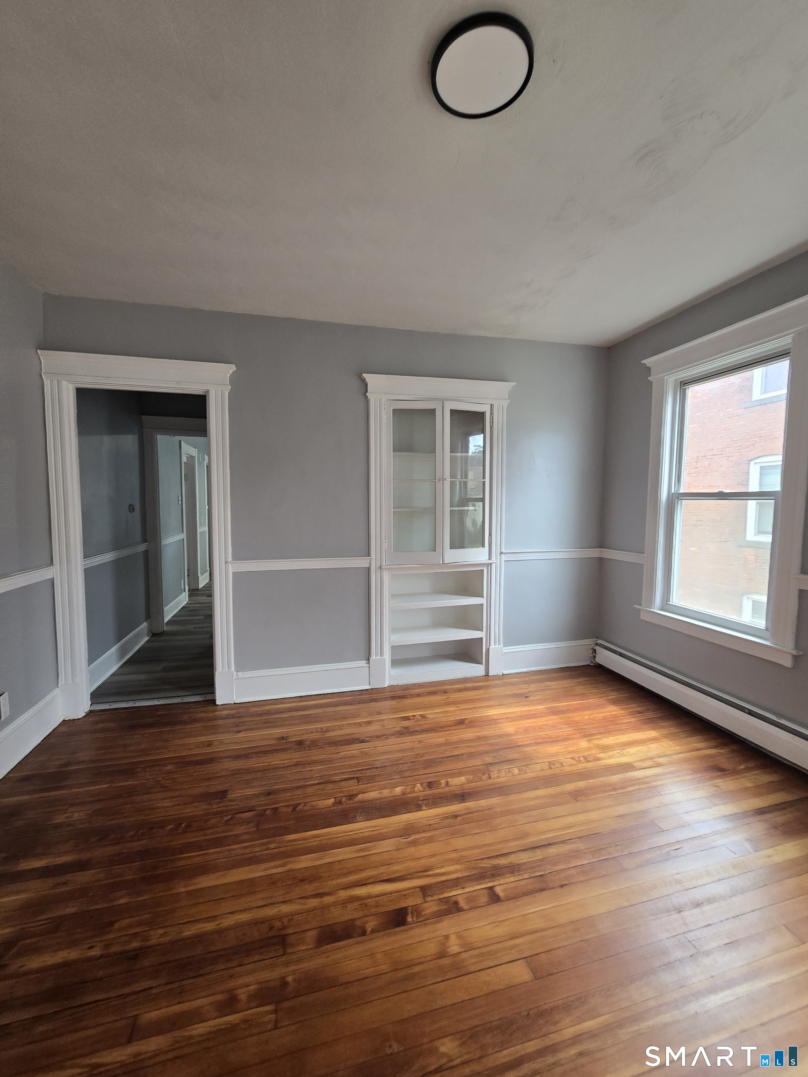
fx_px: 405
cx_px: 404
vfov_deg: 106.2
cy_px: 538
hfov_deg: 89.9
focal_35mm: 13
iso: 64
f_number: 2.2
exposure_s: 1/60
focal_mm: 2.2
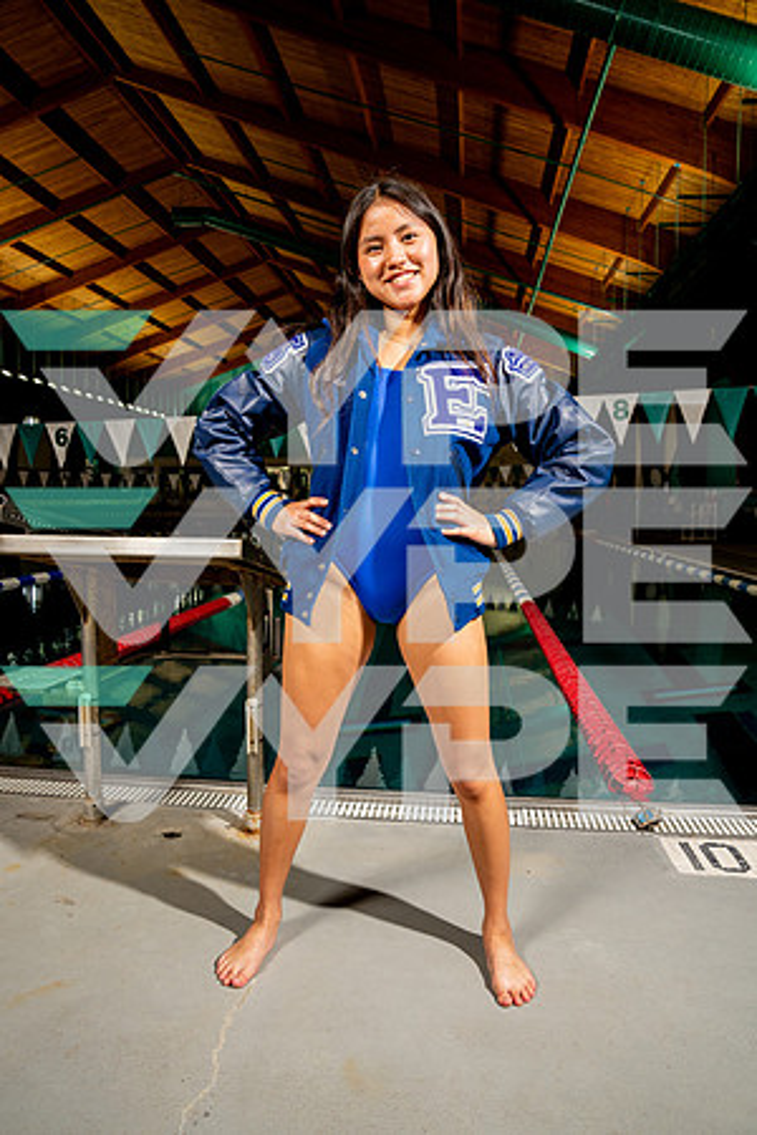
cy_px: 568
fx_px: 788
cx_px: 378
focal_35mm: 25
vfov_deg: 71.5
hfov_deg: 51.3
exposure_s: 1/125
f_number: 7.1
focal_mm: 25
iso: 500
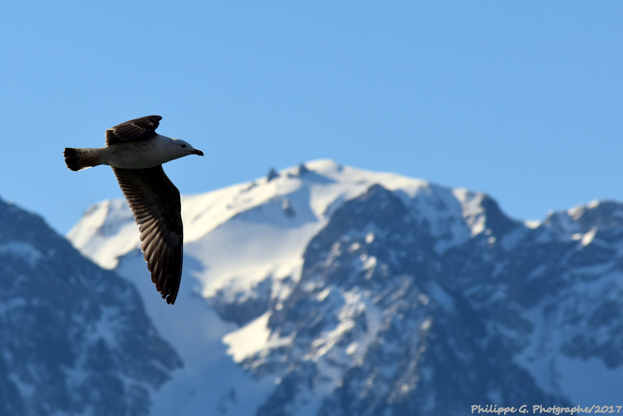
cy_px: 208
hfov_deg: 6.9
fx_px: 5193
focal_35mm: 300
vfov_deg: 4.6
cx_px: 312
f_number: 8
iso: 360
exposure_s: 1/2000
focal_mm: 200
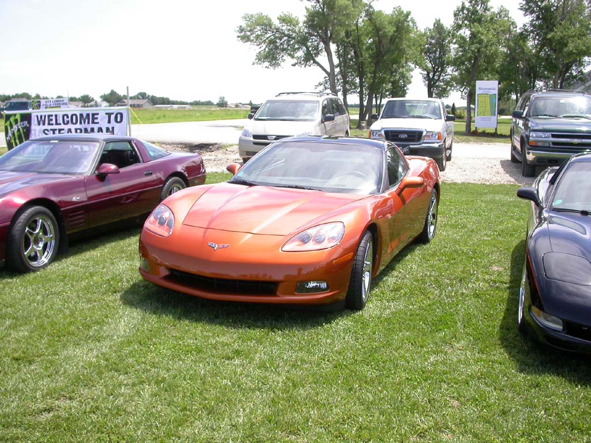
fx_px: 649
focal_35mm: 38
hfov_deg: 49.0
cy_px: 222
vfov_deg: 37.7
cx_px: 296
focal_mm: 7.85
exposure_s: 1/1000
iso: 100
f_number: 2.6
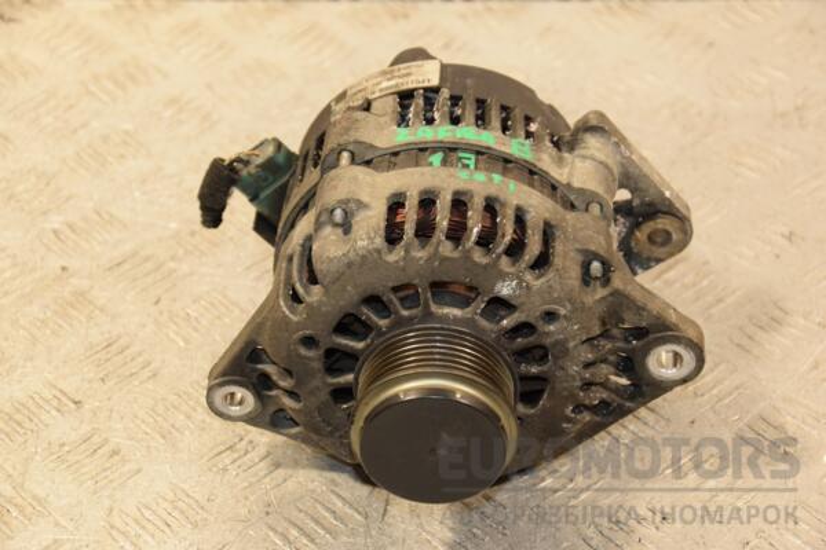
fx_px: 2271
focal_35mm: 99
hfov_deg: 20.6
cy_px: 275
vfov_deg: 13.8
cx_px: 413
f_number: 5.3
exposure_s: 1/100
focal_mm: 66
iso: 800
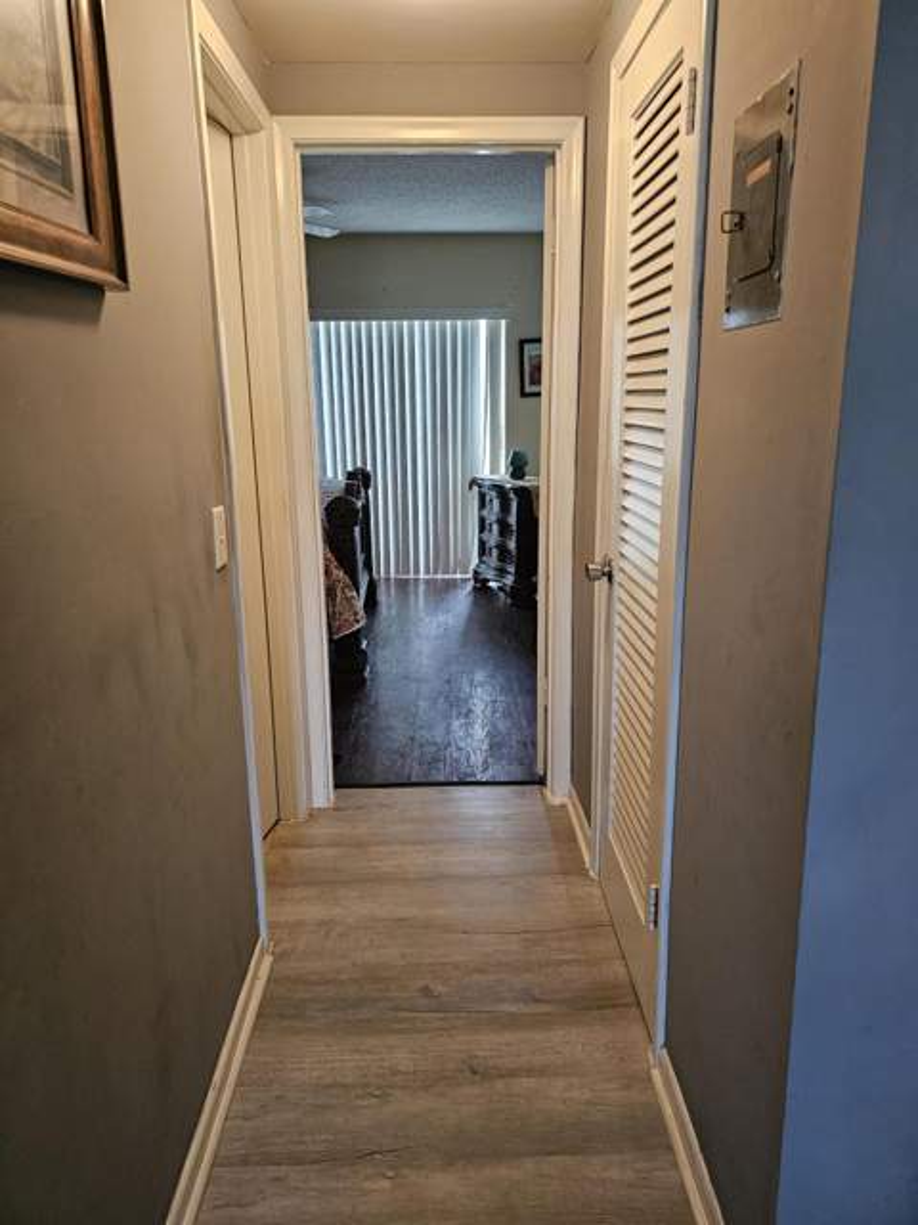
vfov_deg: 73.9
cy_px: 612
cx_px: 459
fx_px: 813
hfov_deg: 58.9
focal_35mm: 23
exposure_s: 1/120
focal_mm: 6.3
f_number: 1.7
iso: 640
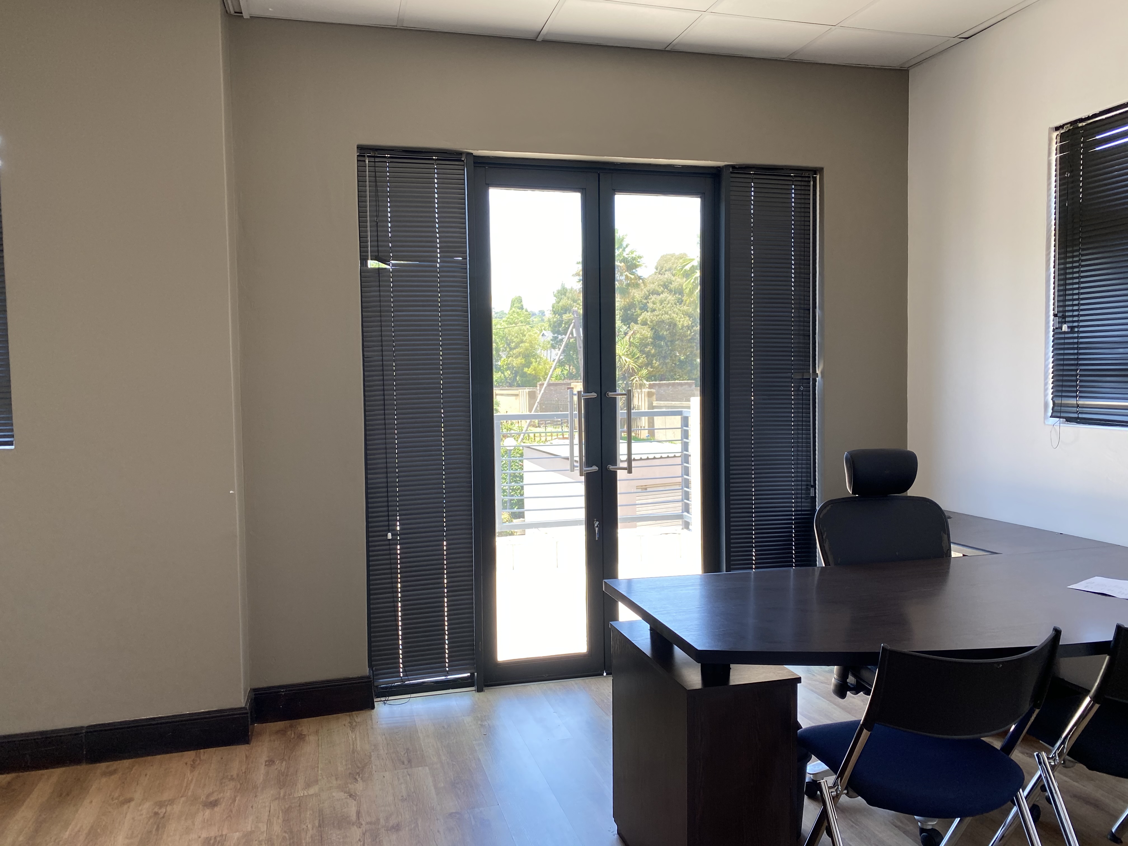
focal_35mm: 26
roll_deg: +0.4
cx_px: 564
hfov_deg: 67.3
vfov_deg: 53.1
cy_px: 423
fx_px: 847
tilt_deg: -3.4
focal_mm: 4.25
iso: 50
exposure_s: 1/121
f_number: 1.8
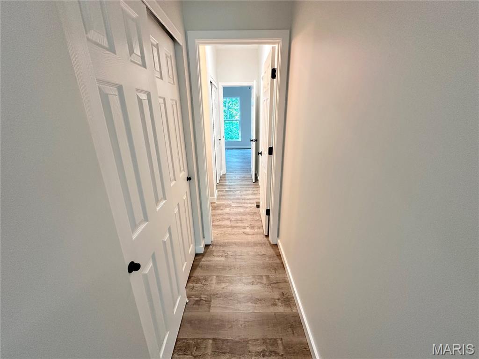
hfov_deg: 102.1
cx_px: 240
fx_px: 194
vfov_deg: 85.7
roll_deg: +0.5
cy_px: 180
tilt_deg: -20.0
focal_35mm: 14
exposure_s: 1/60
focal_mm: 2.22
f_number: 2.2
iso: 250
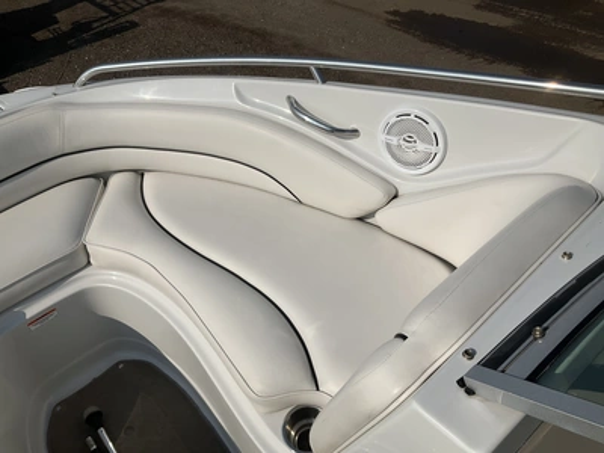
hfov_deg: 61.7
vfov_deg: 48.2
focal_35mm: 29
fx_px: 506
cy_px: 226
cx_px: 302
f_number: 1.8
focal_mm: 3
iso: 25
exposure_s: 1/7407
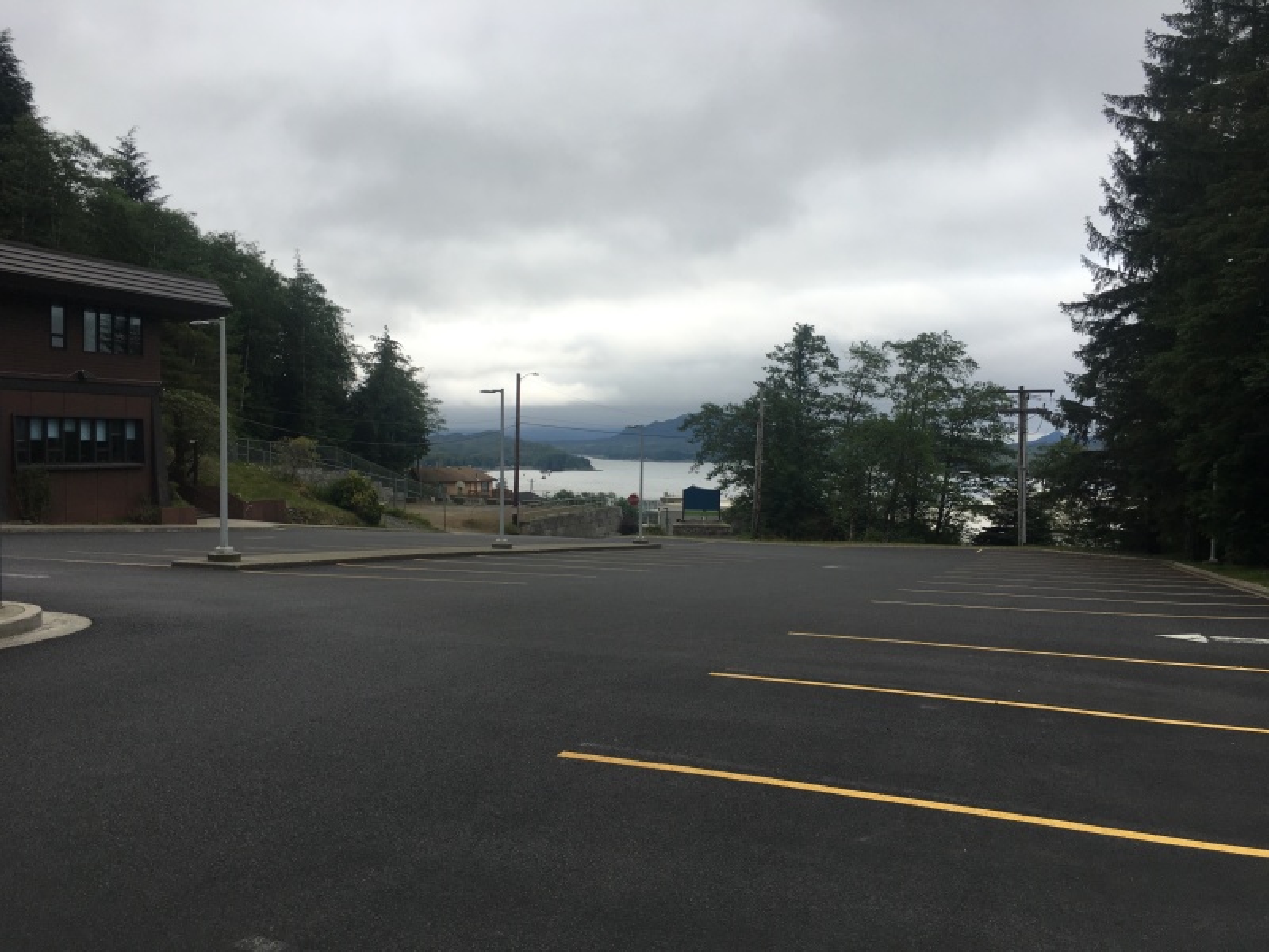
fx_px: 1063
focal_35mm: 29
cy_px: 476
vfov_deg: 48.2
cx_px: 634
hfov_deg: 61.7
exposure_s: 1/1508
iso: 25
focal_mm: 4.15
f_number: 2.2
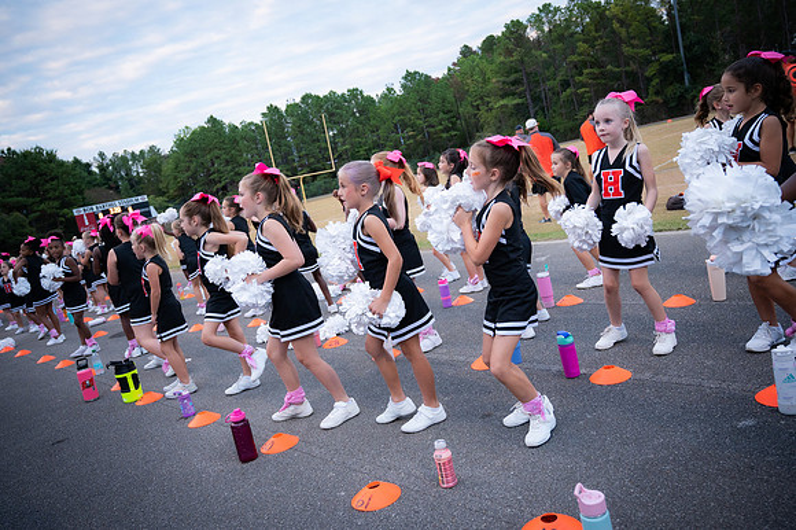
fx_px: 652
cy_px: 265
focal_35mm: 30
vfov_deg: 44.2
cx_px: 398
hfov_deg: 62.8
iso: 1250
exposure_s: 1/400
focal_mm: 29.5
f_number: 4
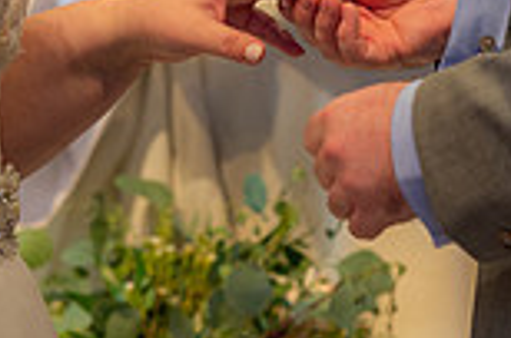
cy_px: -119
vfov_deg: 2.3
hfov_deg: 3.4
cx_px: 431
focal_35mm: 603
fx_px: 8542
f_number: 3.2
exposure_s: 1/125
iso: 1250
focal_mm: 160
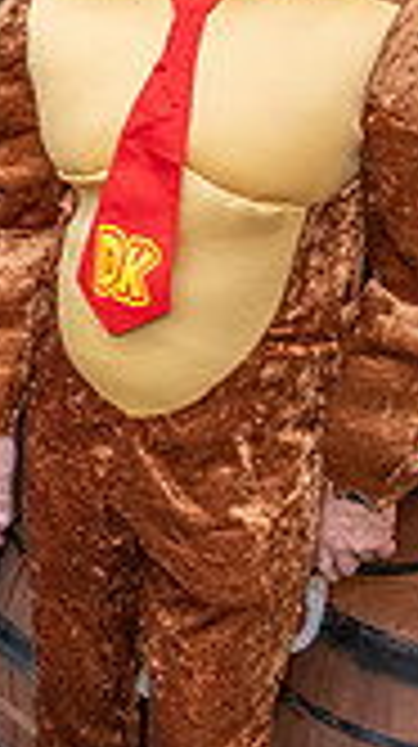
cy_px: 335
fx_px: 1739
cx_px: -440
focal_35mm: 88
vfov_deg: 24.2
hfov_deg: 12.1
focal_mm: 24
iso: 2500
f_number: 4
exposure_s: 1/200
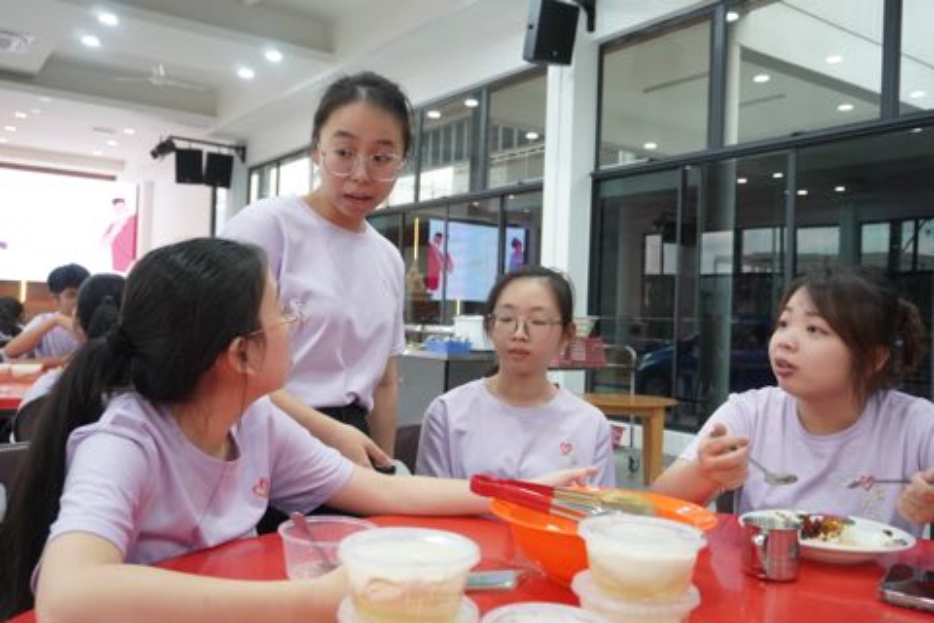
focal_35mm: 32
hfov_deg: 59.5
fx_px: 817
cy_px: 312
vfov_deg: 41.7
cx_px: 467
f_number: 4
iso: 2500
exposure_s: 1/160
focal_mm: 21
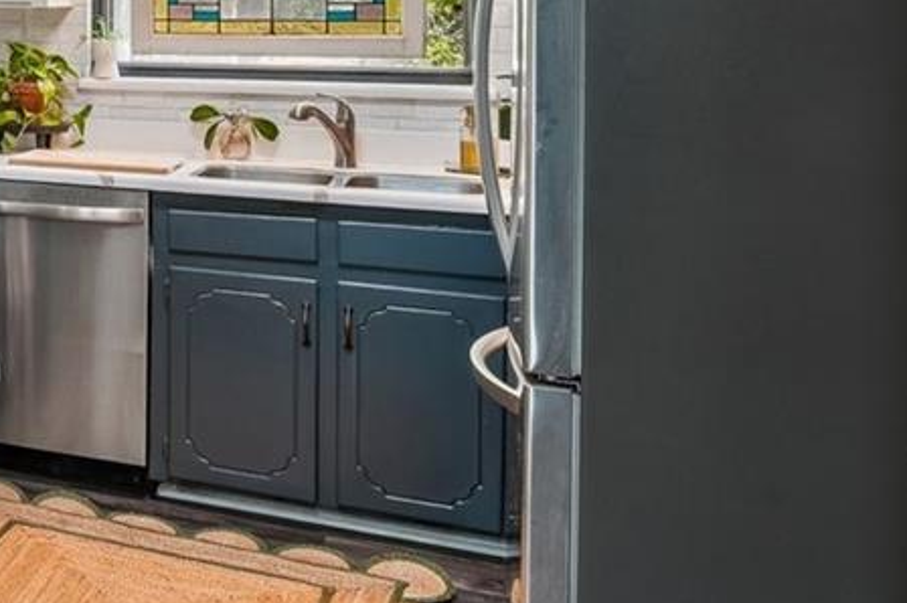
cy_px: 6
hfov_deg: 29.6
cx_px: -342
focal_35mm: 50
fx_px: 1259
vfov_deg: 25.7
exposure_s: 1/2
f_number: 11
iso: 100
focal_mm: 14
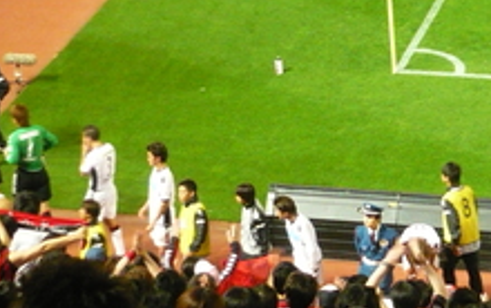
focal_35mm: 178
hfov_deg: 11.7
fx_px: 2384
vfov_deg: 7.4
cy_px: 86
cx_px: 362
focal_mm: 9.1
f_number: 3.4
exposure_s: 1/30
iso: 400
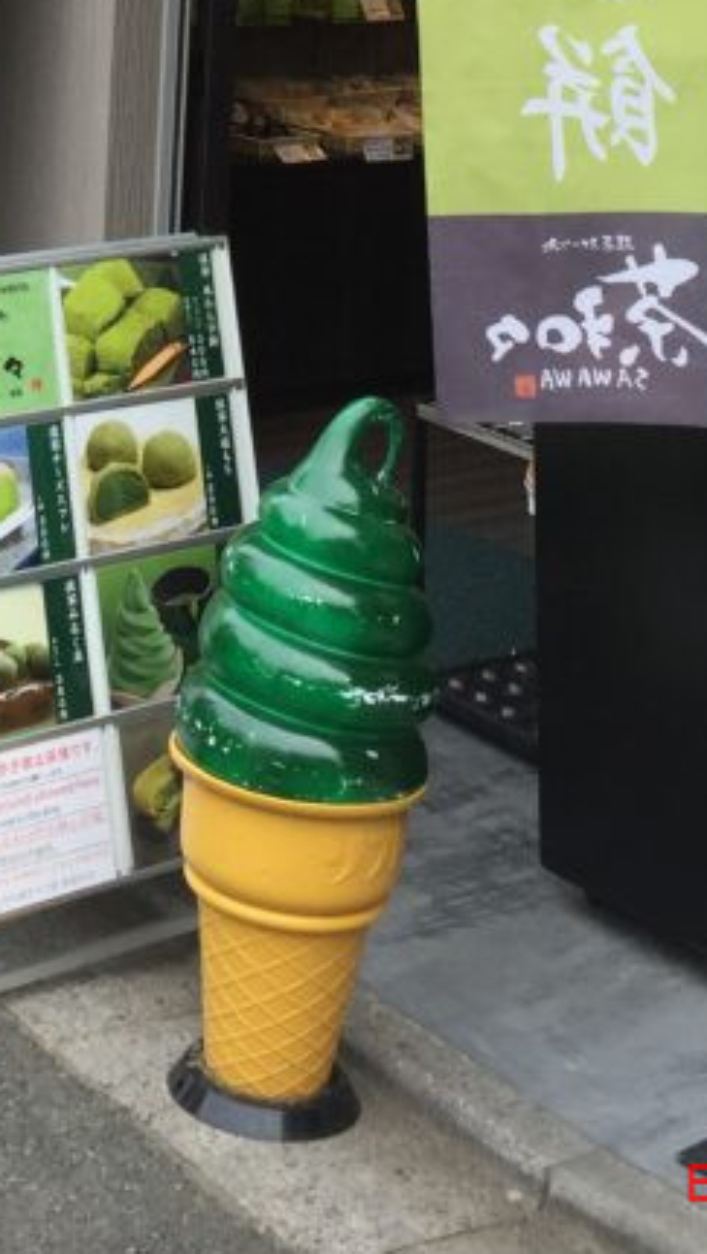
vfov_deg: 25.6
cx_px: 145
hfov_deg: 16.0
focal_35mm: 75
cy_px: -207
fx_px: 2495
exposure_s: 1/682
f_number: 2.2
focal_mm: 4.15
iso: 32
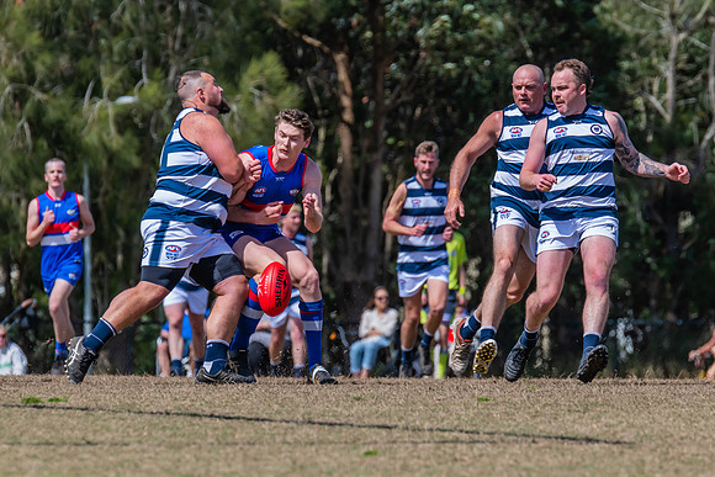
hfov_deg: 3.9
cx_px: 371
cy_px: 267
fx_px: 10463
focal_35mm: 527
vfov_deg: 2.6
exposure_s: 1/1600
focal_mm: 420
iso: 800
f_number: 9
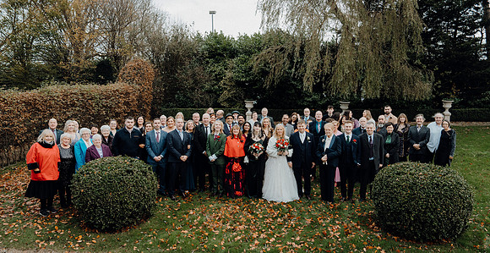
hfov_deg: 70.7
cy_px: 121
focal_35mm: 27
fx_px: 345
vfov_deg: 40.2
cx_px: 256
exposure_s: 1/200
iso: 1600
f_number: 3.5
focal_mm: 24
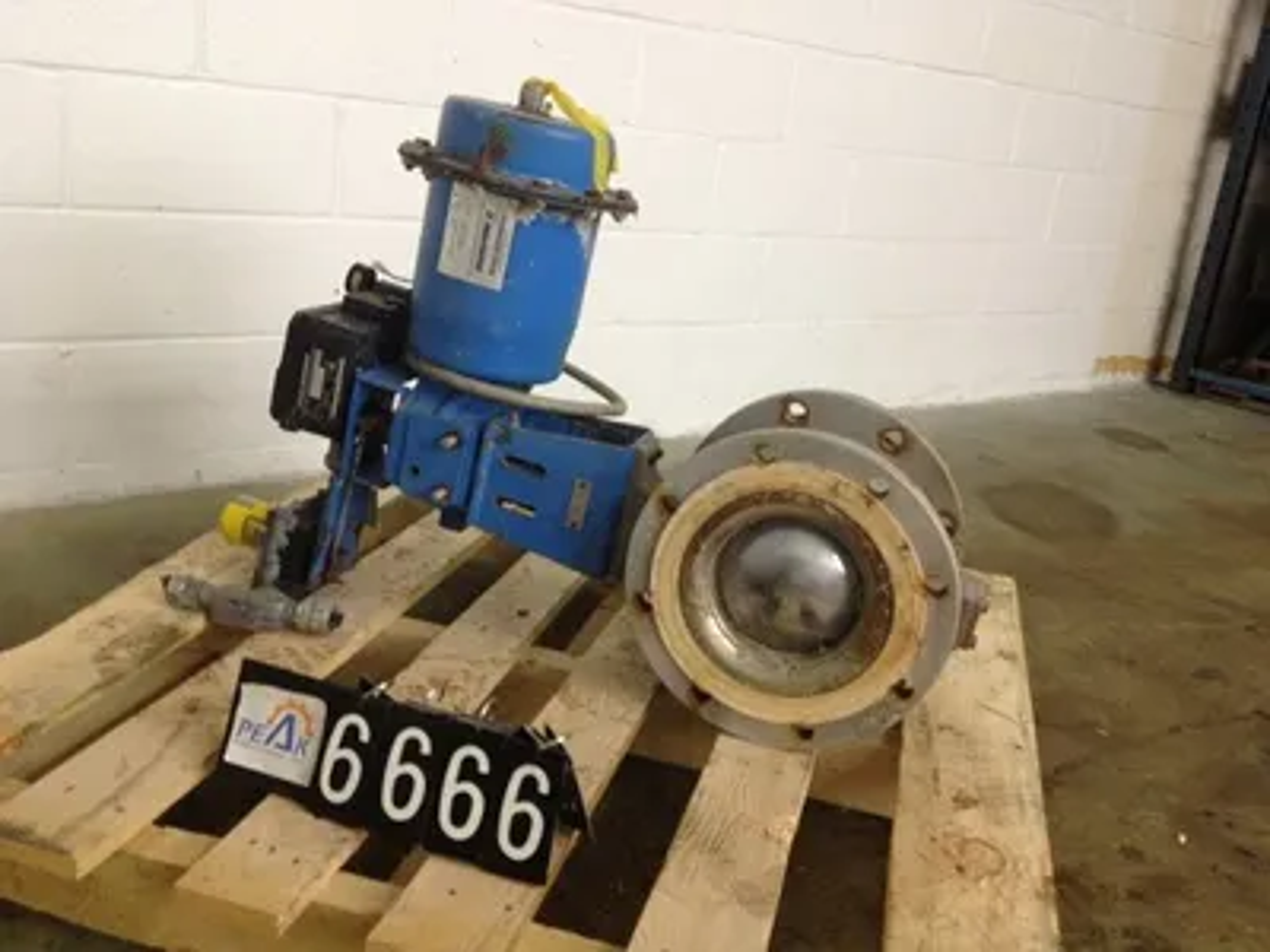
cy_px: 476
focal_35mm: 35
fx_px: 1284
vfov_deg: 40.7
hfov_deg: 52.6
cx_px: 635
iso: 125
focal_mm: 4.28
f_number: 2.4
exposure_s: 1/20
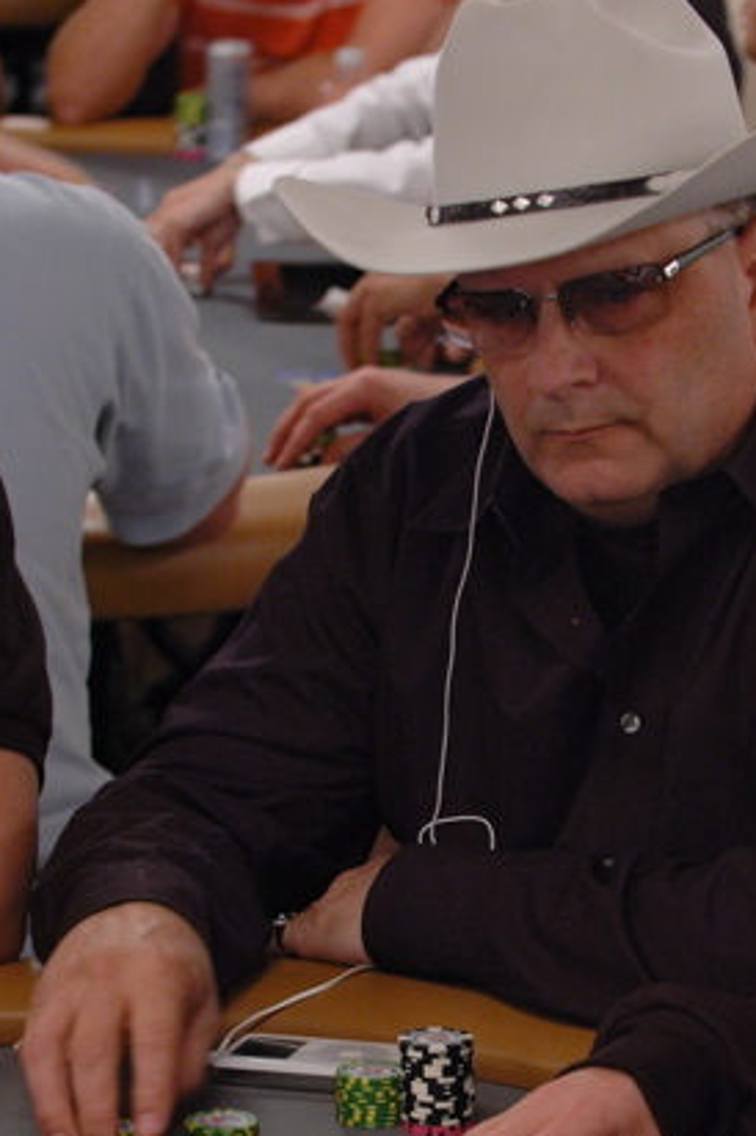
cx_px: 571
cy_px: 884
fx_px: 5616
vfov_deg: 11.5
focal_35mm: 178
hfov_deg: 7.7
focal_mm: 70
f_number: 4
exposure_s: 1/50
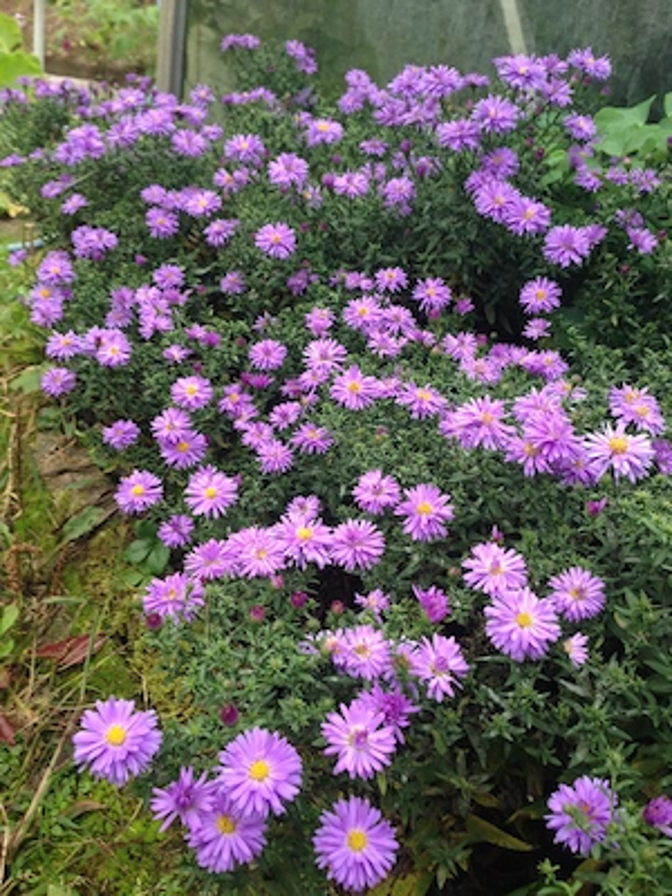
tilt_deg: -23.2
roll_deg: -7.9
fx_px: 854
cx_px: 336
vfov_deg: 55.4
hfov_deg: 42.9
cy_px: 448
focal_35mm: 33
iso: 64
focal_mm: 4.12
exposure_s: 1/60
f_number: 2.4
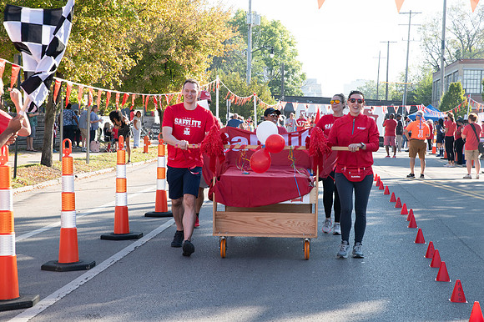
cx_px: 242
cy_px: 161
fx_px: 988
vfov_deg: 18.5
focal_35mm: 74
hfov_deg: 27.5
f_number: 11
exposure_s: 1/200
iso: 500
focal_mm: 70
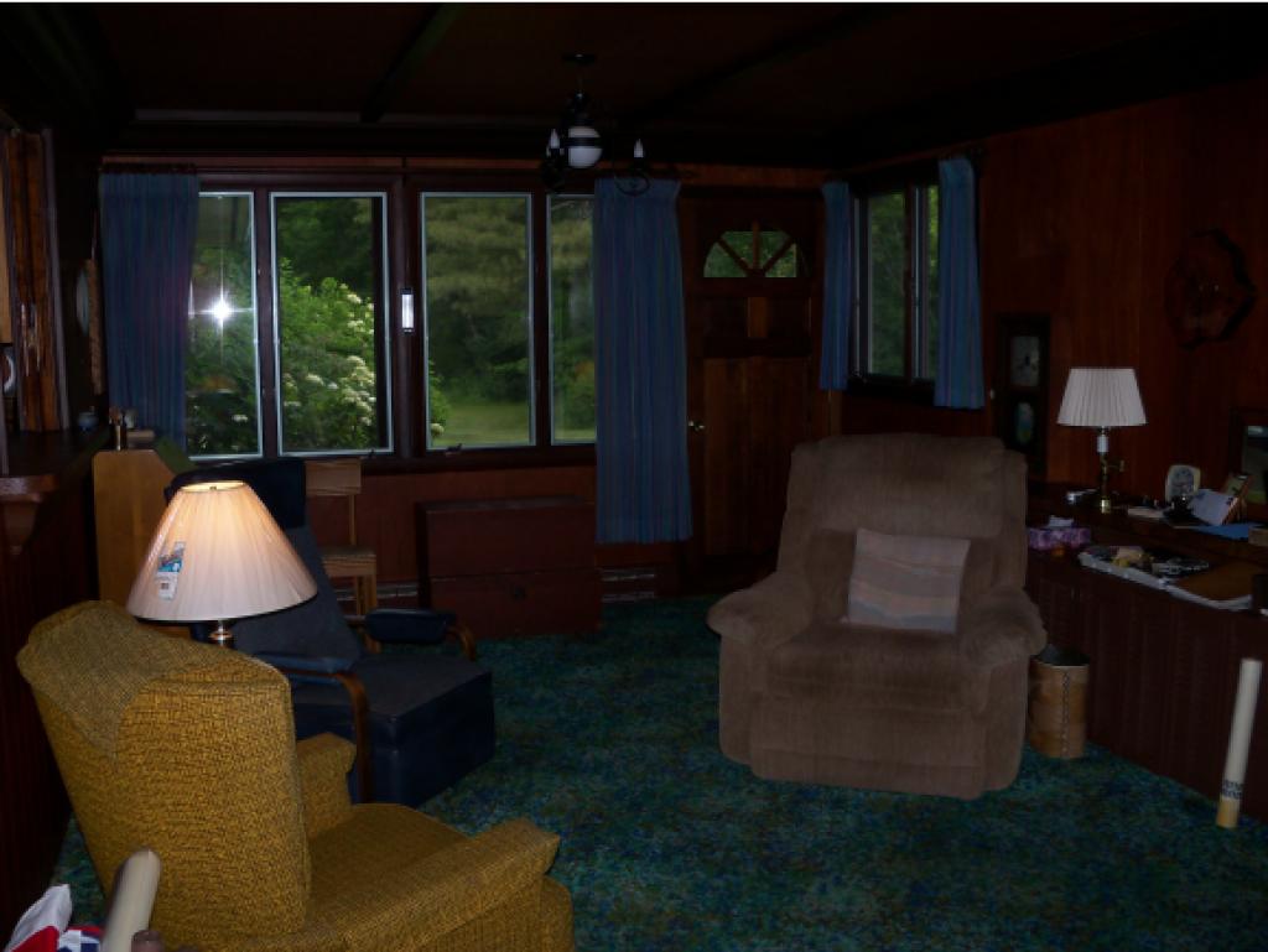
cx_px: 634
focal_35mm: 35
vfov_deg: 40.7
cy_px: 476
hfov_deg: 52.6
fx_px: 1283
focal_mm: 6.2
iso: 100
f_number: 3.5
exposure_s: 1/125
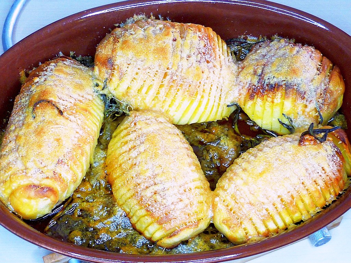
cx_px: 176
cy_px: 132
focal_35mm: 69
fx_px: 700
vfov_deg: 21.3
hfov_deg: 28.2
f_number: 3
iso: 80
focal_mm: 6.4
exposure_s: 1/30
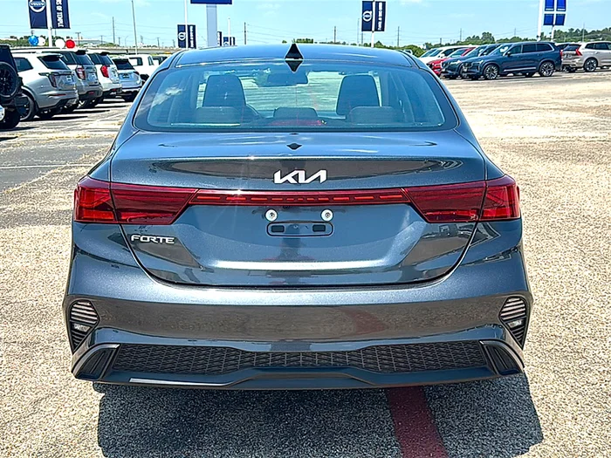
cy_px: 229
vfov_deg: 38.7
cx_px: 306
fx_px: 653
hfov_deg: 50.1
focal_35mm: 37
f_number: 1.78
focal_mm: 6.86
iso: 80
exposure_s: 1/4219
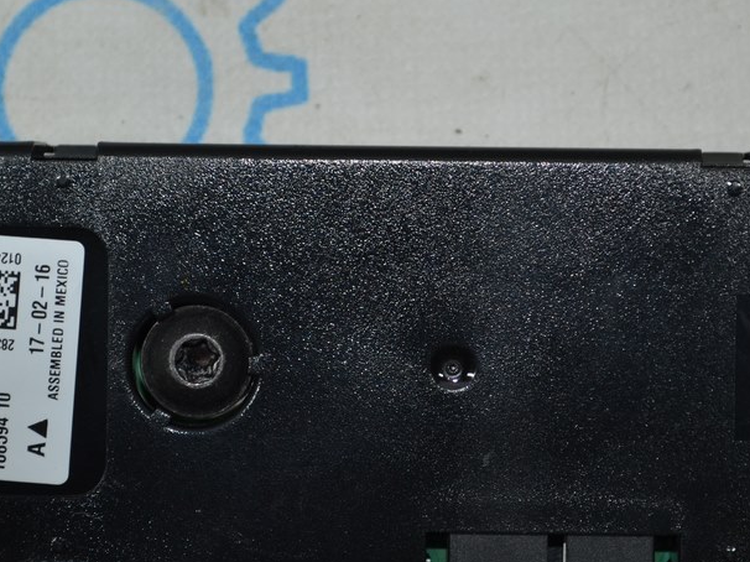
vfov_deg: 12.7
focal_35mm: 117
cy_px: 279
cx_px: 312
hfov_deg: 16.8
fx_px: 2534
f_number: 5.3
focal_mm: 48
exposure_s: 1/60
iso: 220
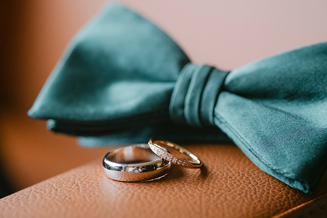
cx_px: 164
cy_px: 109
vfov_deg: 15.2
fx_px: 818
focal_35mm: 90
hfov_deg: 22.6
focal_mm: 60
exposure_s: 1/125
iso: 3200
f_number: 2.8
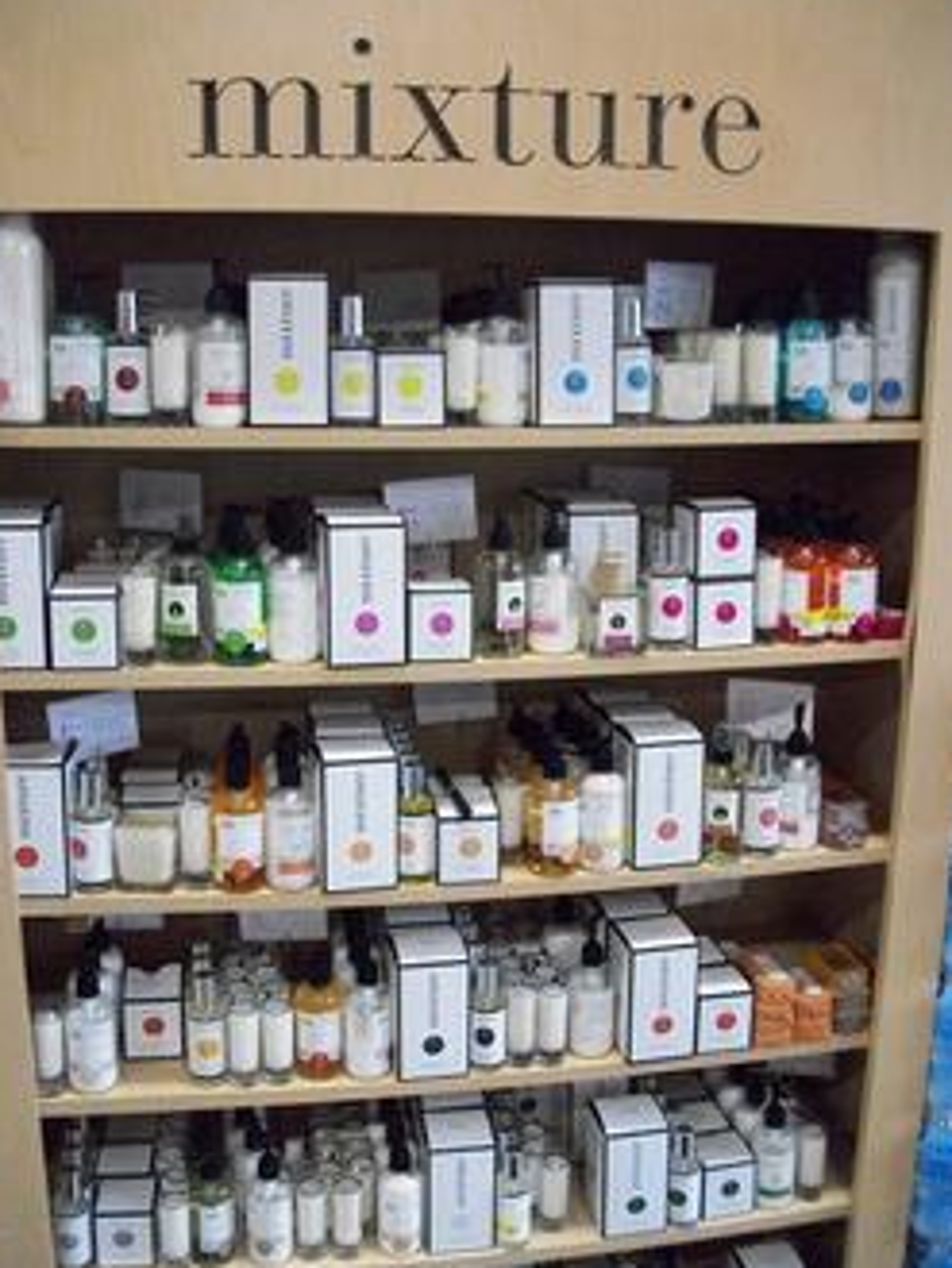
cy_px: 624
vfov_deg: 53.9
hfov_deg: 41.8
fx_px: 1246
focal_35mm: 34
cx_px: 463
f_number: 2.9
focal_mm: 5.7
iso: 640
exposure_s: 1/125
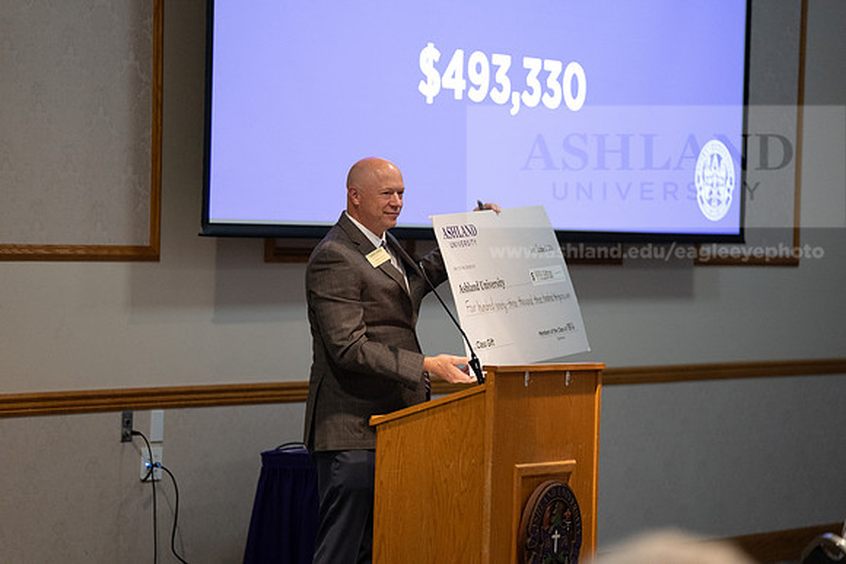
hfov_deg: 14.4
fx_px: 3338
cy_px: 282
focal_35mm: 142
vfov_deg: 9.7
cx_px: 423
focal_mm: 142
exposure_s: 1/400
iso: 5000
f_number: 2.8
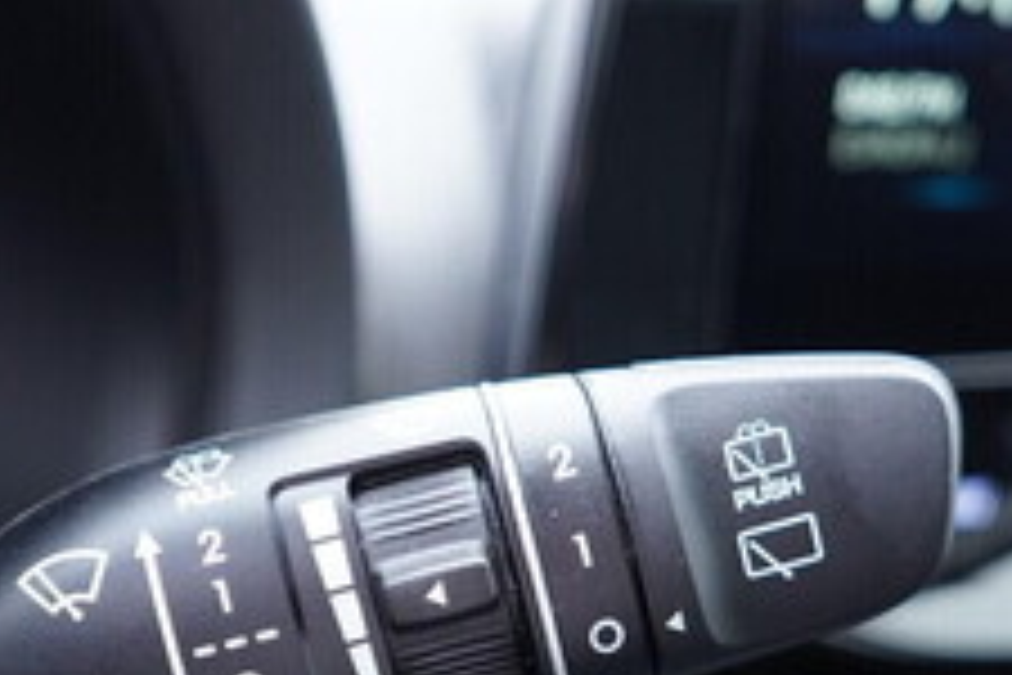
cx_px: 391
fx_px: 2474
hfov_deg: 23.1
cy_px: 569
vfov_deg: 15.4
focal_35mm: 88
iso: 640
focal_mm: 24
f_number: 2.8
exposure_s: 1/40
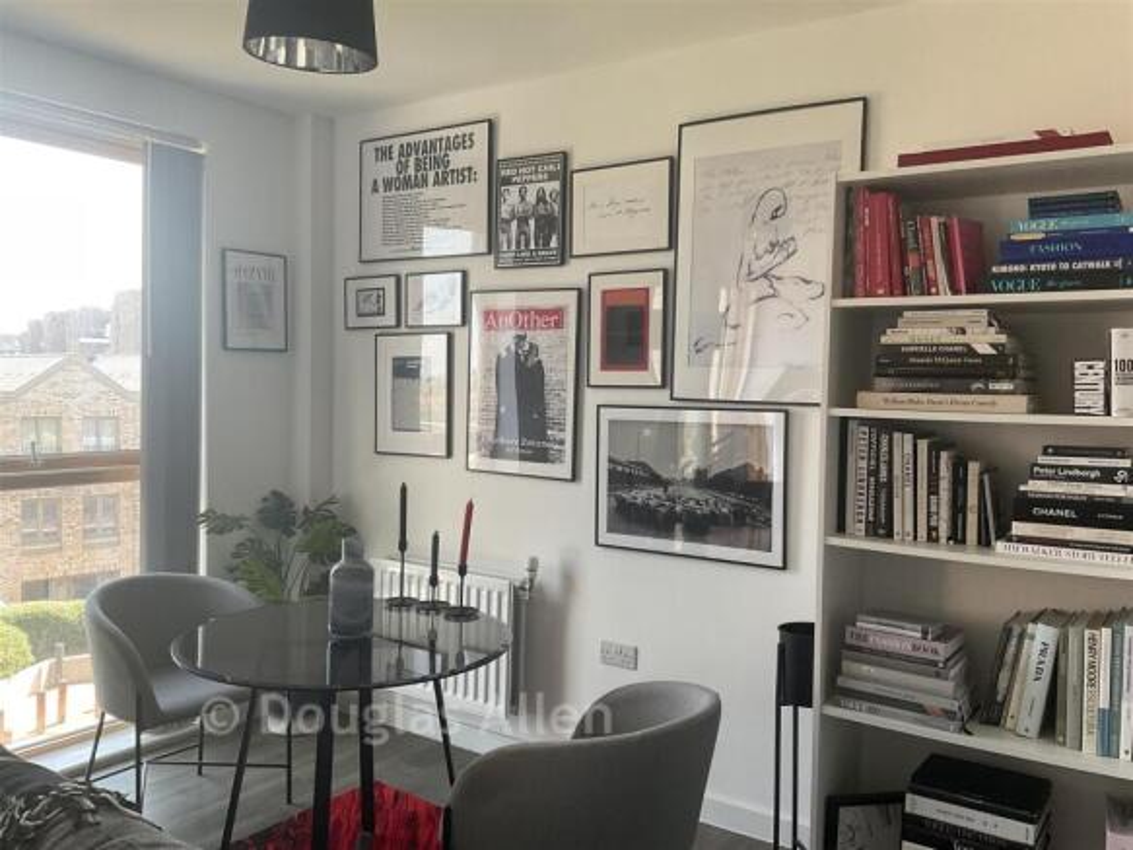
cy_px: 425
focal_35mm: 29
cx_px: 566
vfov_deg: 48.2
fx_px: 949
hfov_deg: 61.7
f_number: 1.8
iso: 50
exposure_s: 1/122
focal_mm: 3
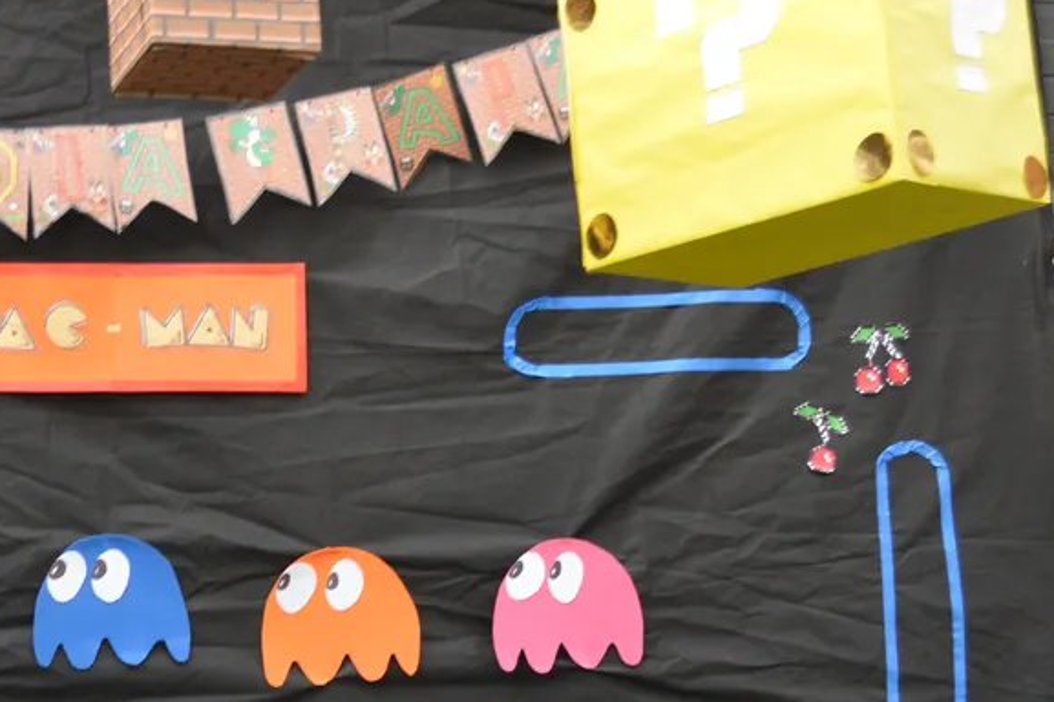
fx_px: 2809
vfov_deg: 13.9
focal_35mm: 96
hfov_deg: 21.0
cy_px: 766
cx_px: 192
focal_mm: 26
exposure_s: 1/60
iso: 400
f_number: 4.2
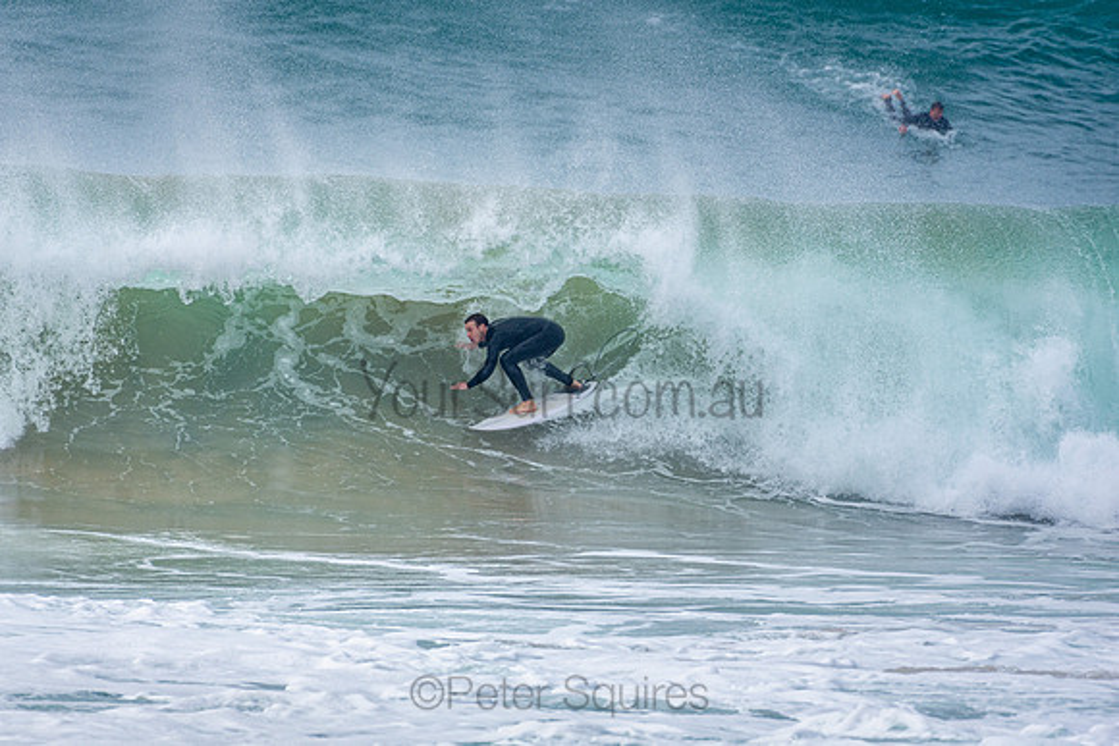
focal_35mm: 750
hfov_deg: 2.7
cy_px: 373
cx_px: 560
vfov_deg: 1.8
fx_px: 23317
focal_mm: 500
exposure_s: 1/640
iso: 140
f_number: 5.6
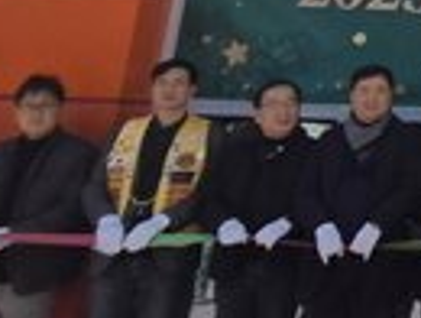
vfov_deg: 19.7
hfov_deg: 18.7
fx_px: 853
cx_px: 826
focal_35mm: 70
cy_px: -76
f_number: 2.2
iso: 25
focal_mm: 1.7
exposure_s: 1/1368
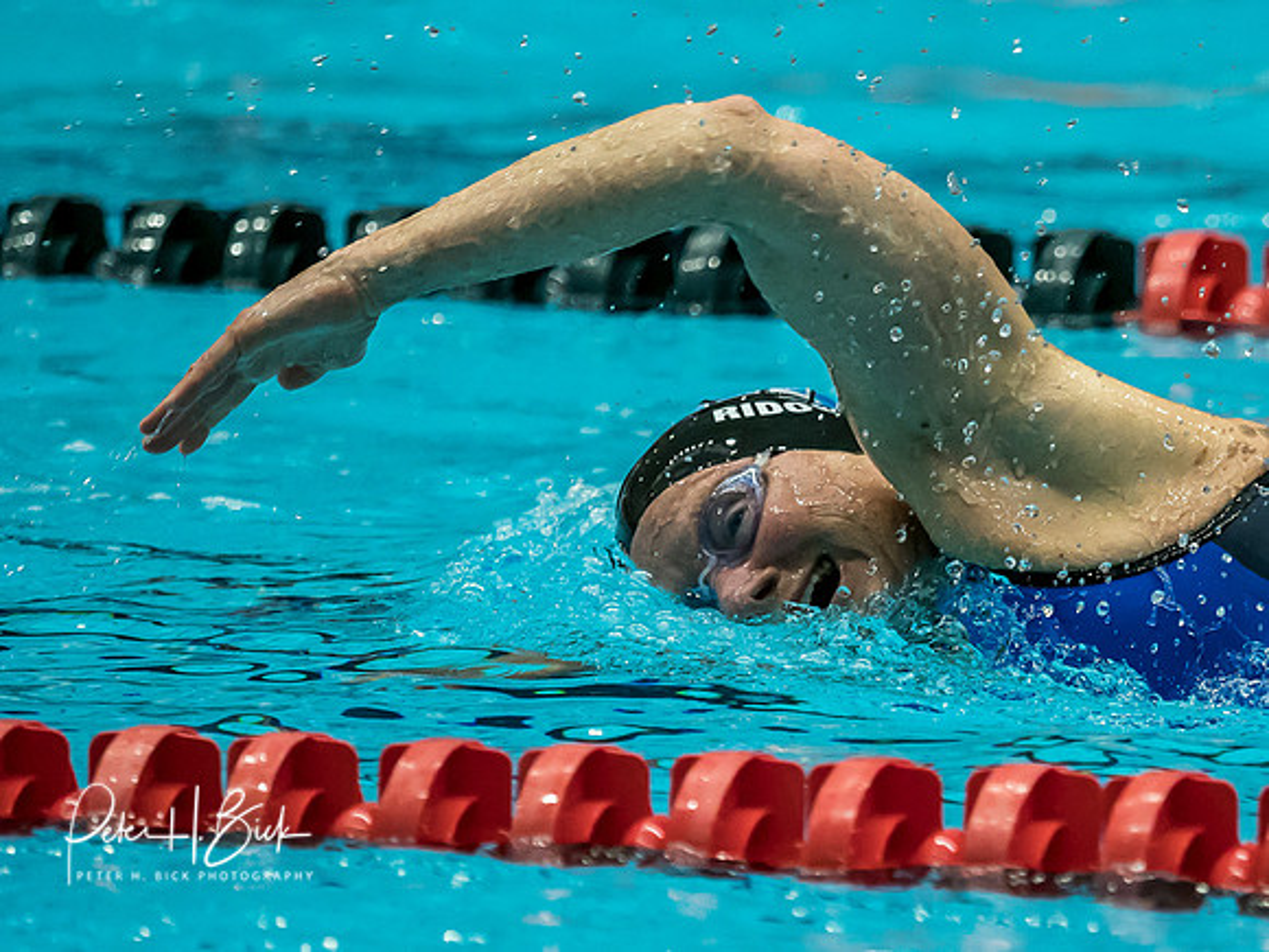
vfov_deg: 2.8
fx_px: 19238
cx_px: 977
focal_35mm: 525
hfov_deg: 3.8
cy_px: 610
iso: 2500
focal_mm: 150
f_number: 2.8
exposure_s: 1/1000
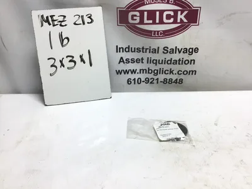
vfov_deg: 45.4
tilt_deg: -27.5
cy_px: 94
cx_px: 126
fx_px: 226
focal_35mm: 31
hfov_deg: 58.4
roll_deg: +0.3
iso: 25
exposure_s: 1/189
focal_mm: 3.3
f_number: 2.4
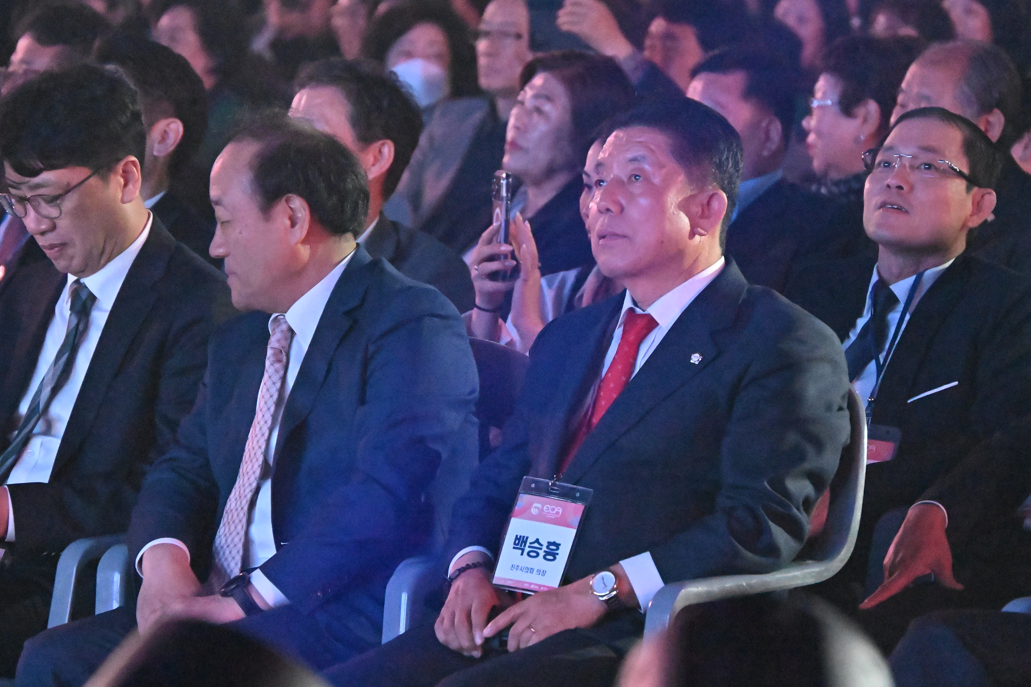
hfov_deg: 6.9
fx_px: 8589
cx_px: 516
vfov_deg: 4.6
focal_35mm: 300
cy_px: 344
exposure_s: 1/160
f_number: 6.3
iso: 20000
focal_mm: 200
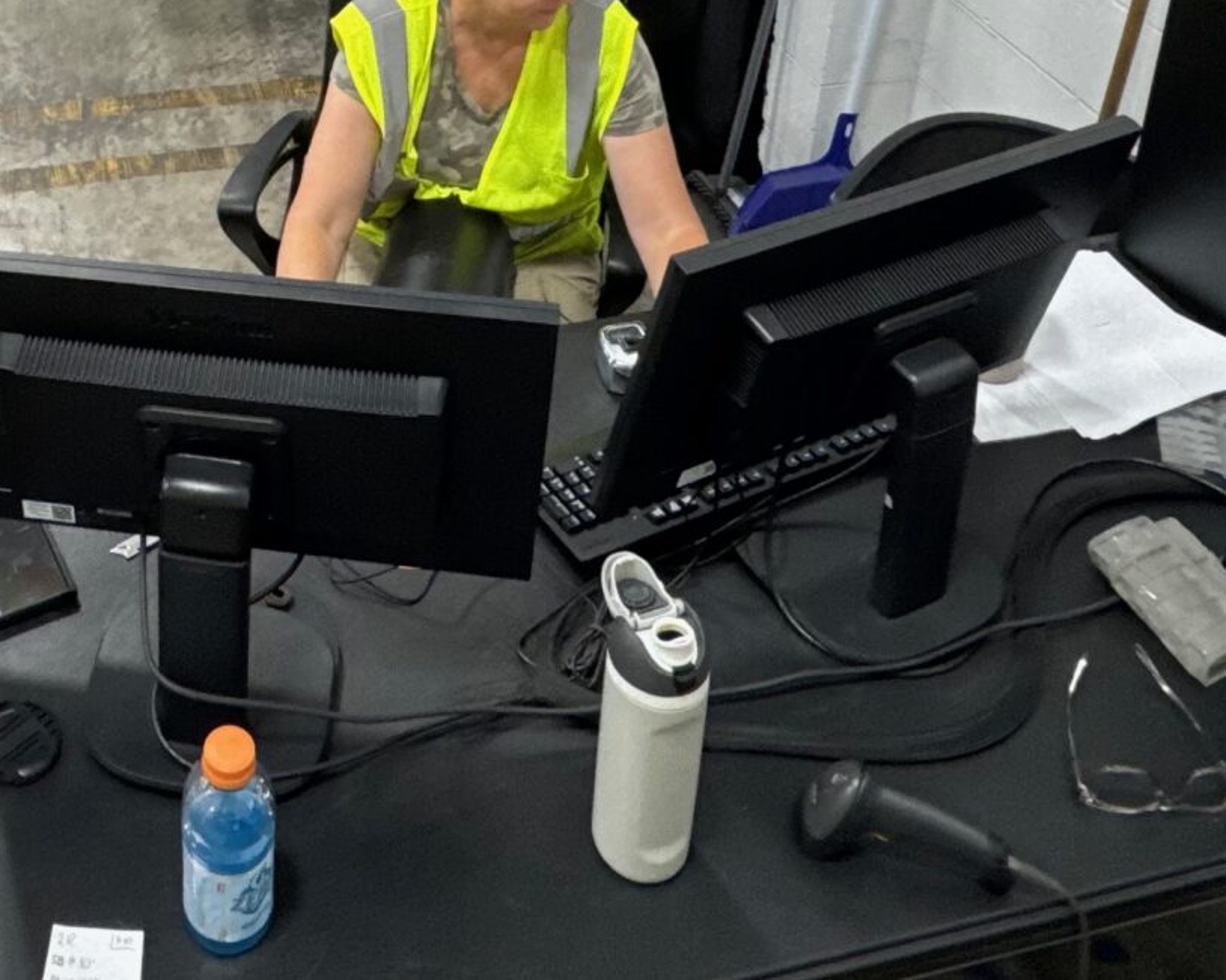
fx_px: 1560
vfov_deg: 30.8
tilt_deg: -23.0
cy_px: -119
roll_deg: +0.7
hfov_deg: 41.1
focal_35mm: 43
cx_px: 242
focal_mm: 2.22
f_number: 2.2
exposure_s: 1/87
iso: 320
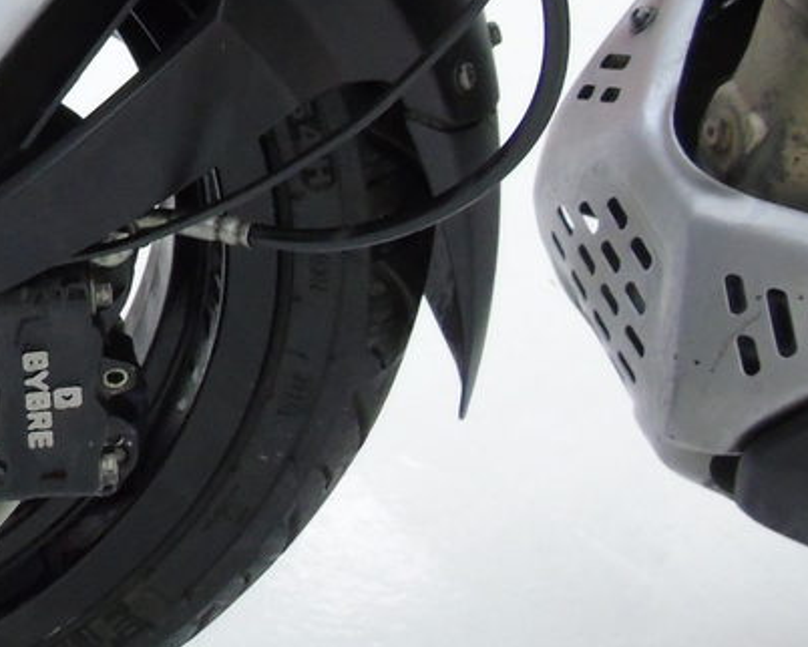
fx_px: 2369
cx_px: -285
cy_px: 90
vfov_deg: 15.4
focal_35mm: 99
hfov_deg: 17.9
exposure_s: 1/30
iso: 320
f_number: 3.8
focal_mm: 6.1
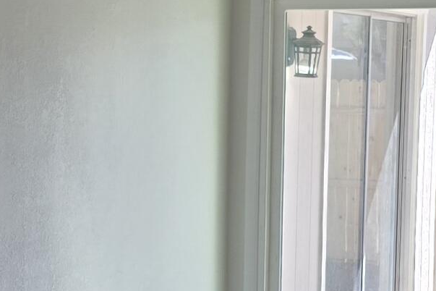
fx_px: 1441
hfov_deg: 17.2
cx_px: 187
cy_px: 256
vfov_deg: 11.5
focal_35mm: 119
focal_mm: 6.3
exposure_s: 1/180
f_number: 1.7
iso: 25
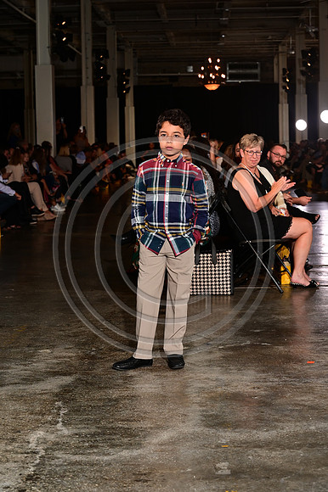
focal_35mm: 70
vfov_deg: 28.9
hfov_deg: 19.4
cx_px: 164
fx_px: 958
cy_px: 246
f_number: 6.3
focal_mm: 70
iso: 1000
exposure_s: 1/125
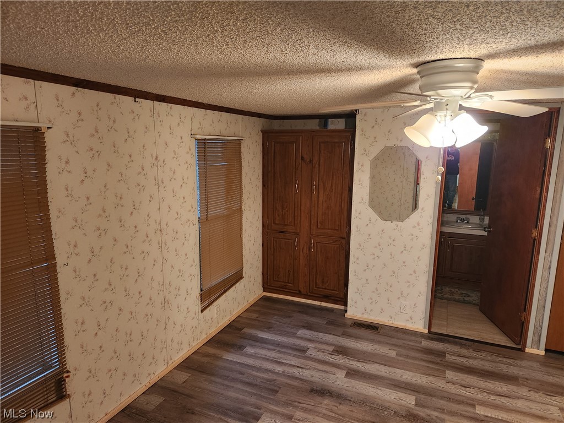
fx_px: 375
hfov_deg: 73.9
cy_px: 212
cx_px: 282
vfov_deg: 58.9
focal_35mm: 23
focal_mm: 5.4
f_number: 1.8
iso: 800
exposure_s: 1/120
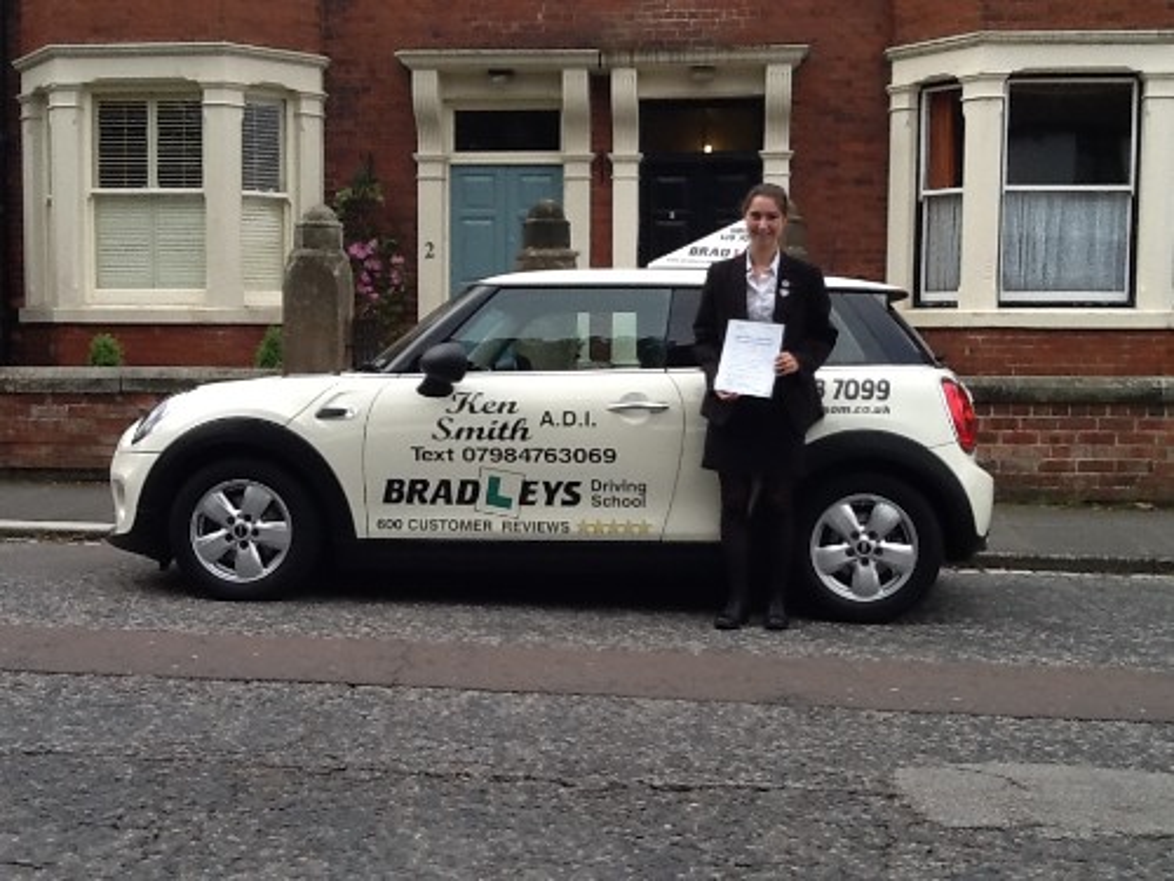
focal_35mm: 44
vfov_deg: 32.9
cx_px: 587
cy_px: 440
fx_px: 1492
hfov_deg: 42.9
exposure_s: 1/214
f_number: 2.4
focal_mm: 2.03
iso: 40
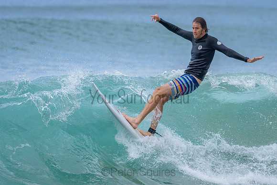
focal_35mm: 405
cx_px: 163
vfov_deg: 3.4
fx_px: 3115
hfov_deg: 5.1
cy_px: 95
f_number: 5.6
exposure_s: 1/2000
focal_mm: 330
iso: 560
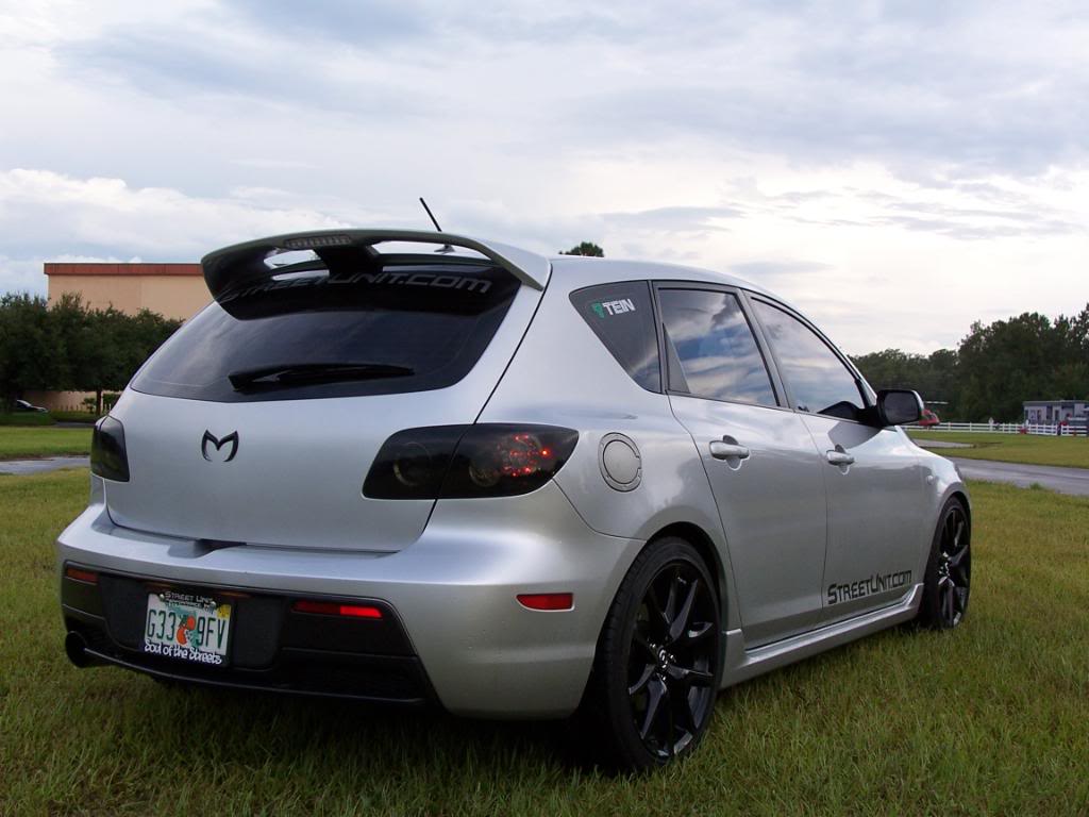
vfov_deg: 34.3
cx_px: 544
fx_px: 1321
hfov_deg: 44.8
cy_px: 408
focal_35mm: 42
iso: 80
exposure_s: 1/125
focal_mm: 7.2
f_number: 2.8
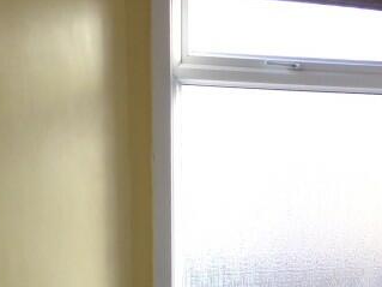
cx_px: 383
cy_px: 364
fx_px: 1026
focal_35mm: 93
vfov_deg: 15.2
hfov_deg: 20.4
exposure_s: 1/60
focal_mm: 5
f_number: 3.5
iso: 200
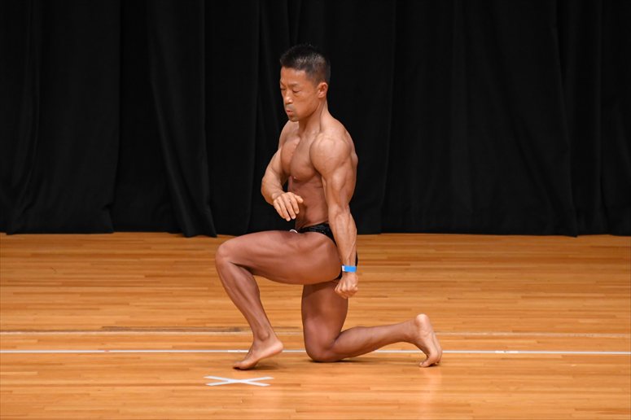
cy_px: 210
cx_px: 316
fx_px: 6570
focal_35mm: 375
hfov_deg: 5.5
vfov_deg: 3.7
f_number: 5.6
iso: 3200
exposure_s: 1/400
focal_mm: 250
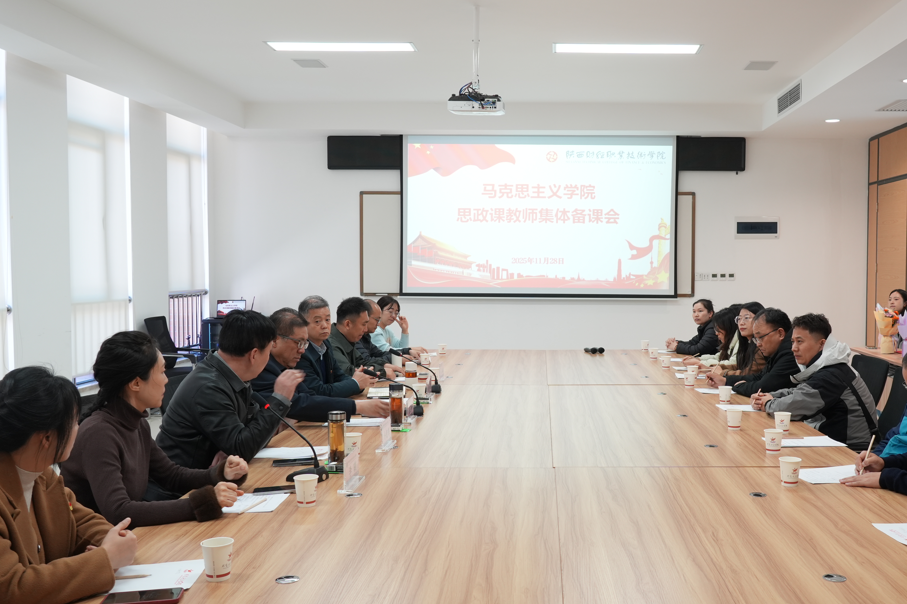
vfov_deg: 35.9
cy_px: 310
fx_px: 932
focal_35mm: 37
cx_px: 555
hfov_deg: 51.5
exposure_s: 1/30
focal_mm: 24
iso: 640
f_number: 5.6
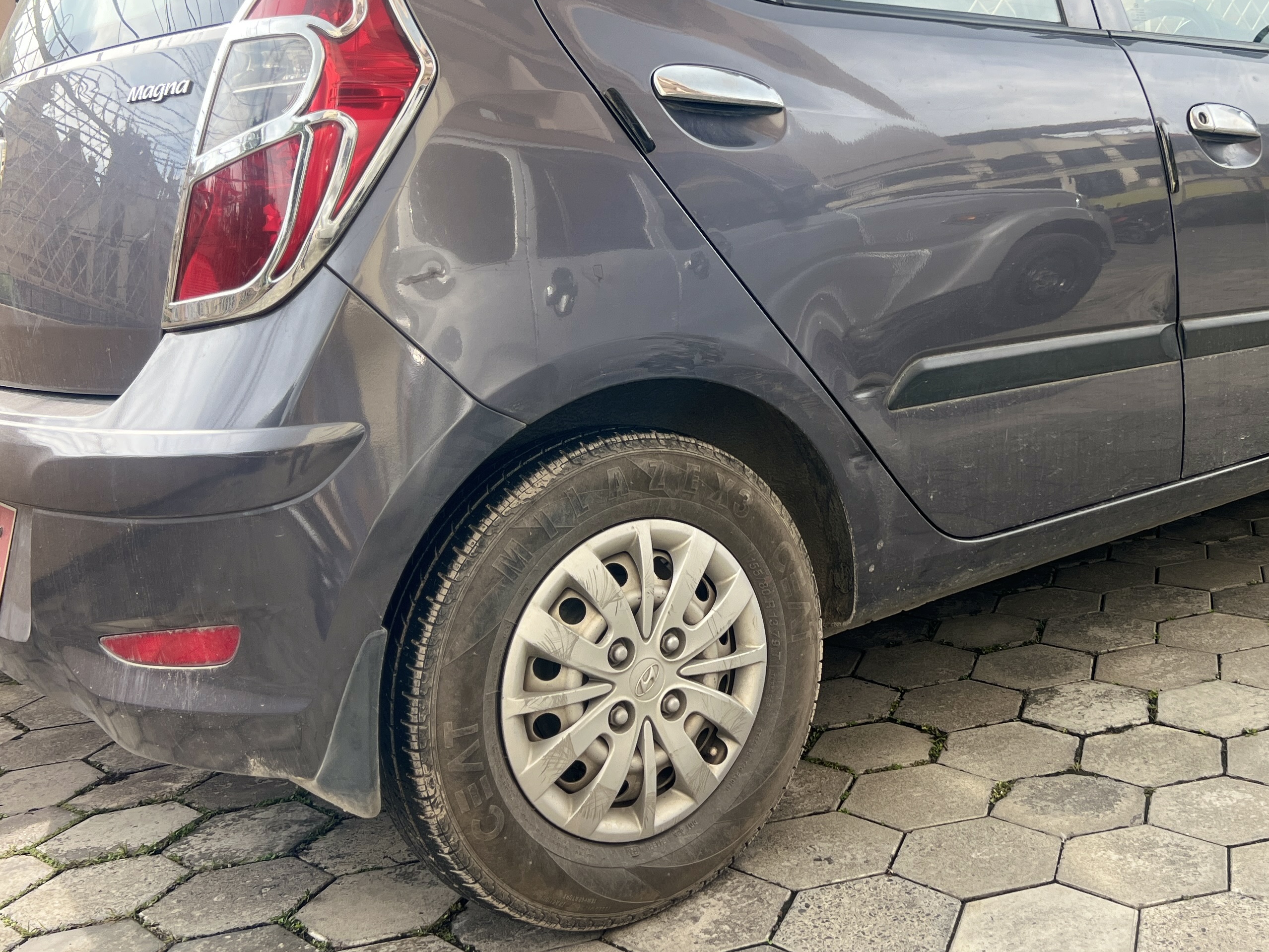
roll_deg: +4.8
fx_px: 1503
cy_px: 285
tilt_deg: -5.9
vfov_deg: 34.7
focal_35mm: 41
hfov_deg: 45.0
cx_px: 858
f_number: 1.5
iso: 50
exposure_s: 1/411
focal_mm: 5.7
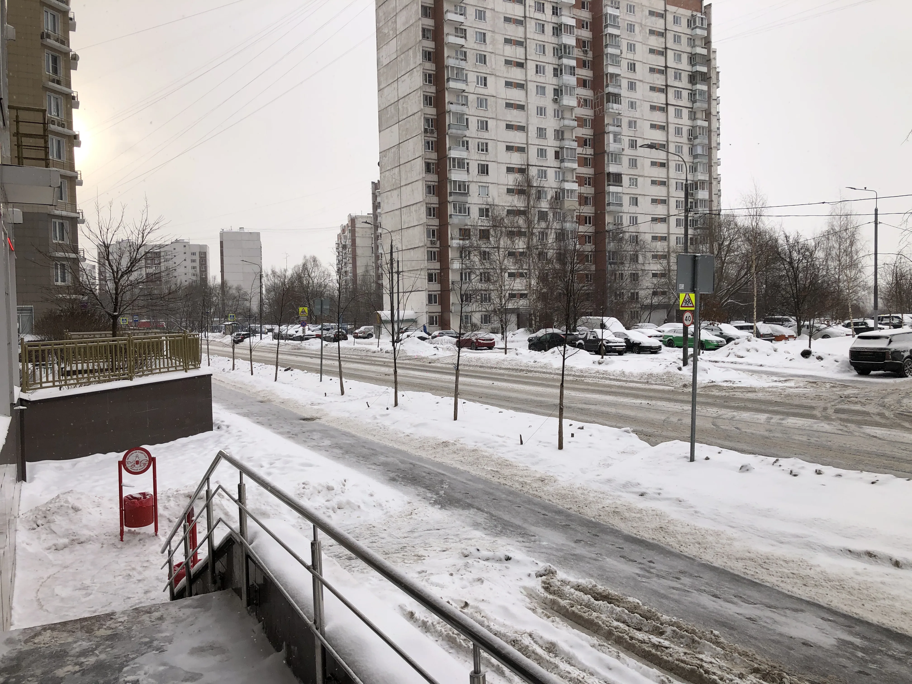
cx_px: 456
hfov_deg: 63.4
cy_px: 342
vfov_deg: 49.7
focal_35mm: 28
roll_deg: +0.7
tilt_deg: -1.6
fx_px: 738
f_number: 1.8
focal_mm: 3.99
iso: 20
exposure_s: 1/1066
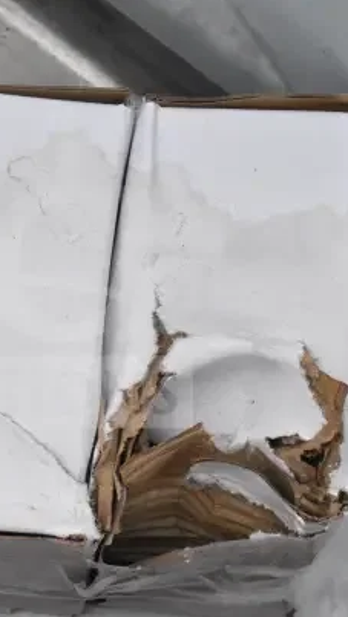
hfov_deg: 9.2
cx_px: 20
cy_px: 307
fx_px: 2143
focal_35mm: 131
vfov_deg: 16.4
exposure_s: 1/1600
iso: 6400
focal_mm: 55
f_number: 20
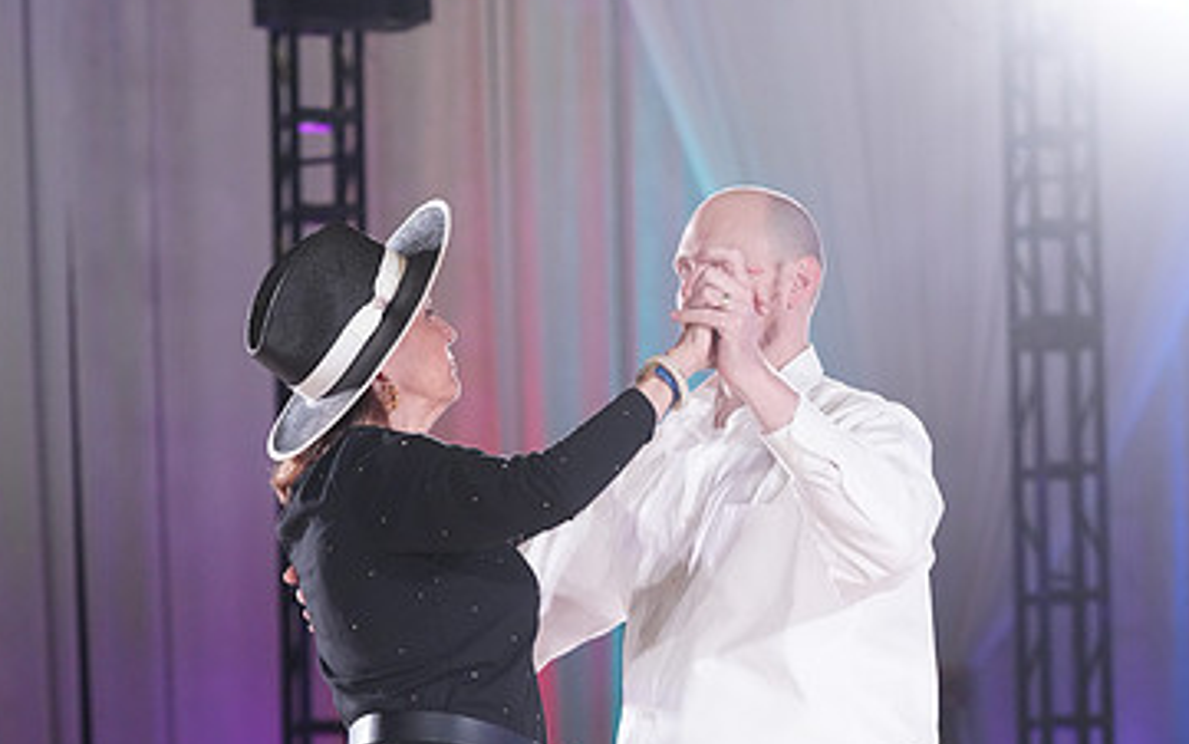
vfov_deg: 8.0
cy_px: 902
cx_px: 614
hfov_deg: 12.9
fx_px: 5252
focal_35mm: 162
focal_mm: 99
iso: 3200
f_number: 4
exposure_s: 1/400
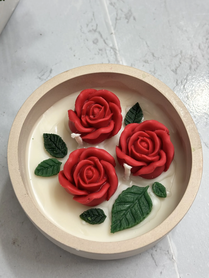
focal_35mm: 52
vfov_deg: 36.8
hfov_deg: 28.0
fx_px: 419
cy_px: 139
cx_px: 104
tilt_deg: -70.6
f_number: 1.6
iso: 80
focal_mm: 5.96
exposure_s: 1/50
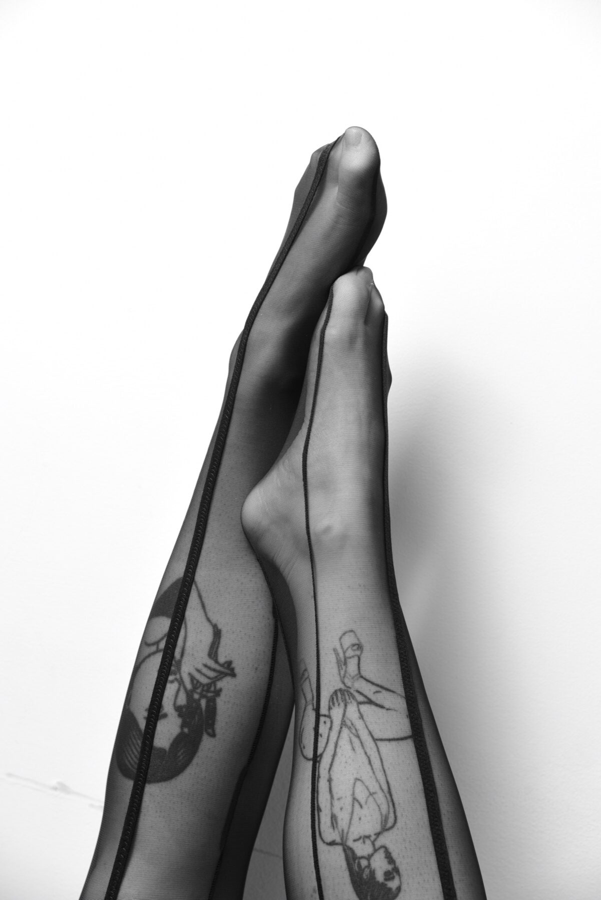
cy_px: 450
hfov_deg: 18.2
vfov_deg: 27.0
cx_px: 300
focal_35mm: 75
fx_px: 1877
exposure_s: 1/125
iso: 320
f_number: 6.7
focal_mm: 75
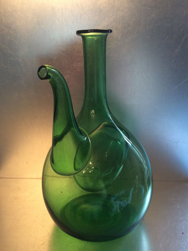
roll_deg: +1.8
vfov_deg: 56.9
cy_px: 126
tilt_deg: -17.8
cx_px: 94
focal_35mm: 32
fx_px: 232
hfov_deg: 44.1
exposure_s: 1/25
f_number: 2.4
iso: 160
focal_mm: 3.3
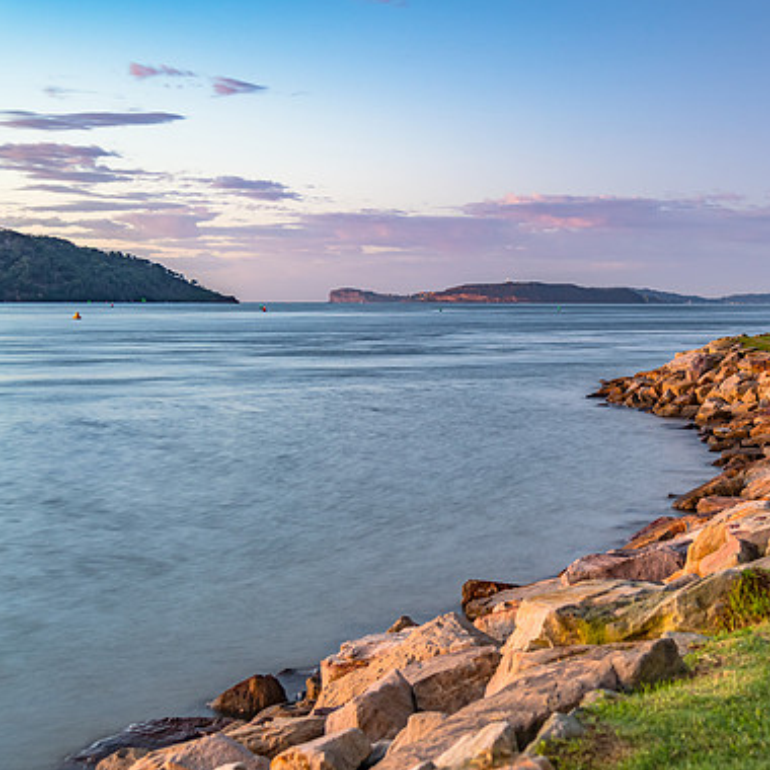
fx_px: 1460
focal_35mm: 58
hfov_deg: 29.3
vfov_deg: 29.6
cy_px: 384
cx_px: 523
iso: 250
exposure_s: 4
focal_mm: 44
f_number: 4
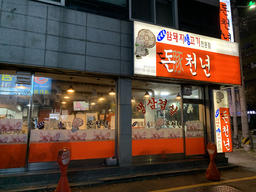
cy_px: 96
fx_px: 192
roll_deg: -1.1
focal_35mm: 26
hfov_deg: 67.3
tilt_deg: +8.4
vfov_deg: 53.1
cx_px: 128
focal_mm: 4.25
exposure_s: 1/60
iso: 400
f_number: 1.8
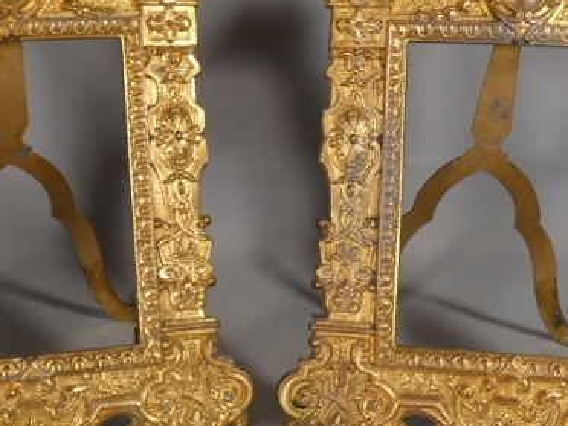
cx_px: 194
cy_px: 156
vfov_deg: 26.5
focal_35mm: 55
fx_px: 902
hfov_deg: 34.6
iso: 125
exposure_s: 1/125
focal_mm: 3.6
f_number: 2.8
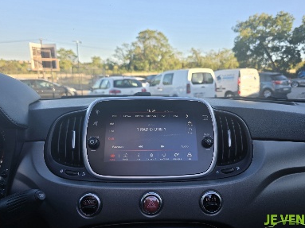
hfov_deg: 69.4
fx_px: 220
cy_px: 121
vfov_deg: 54.8
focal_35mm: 25
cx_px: 160
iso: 12
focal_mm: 6.3
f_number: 1.7
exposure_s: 1/185
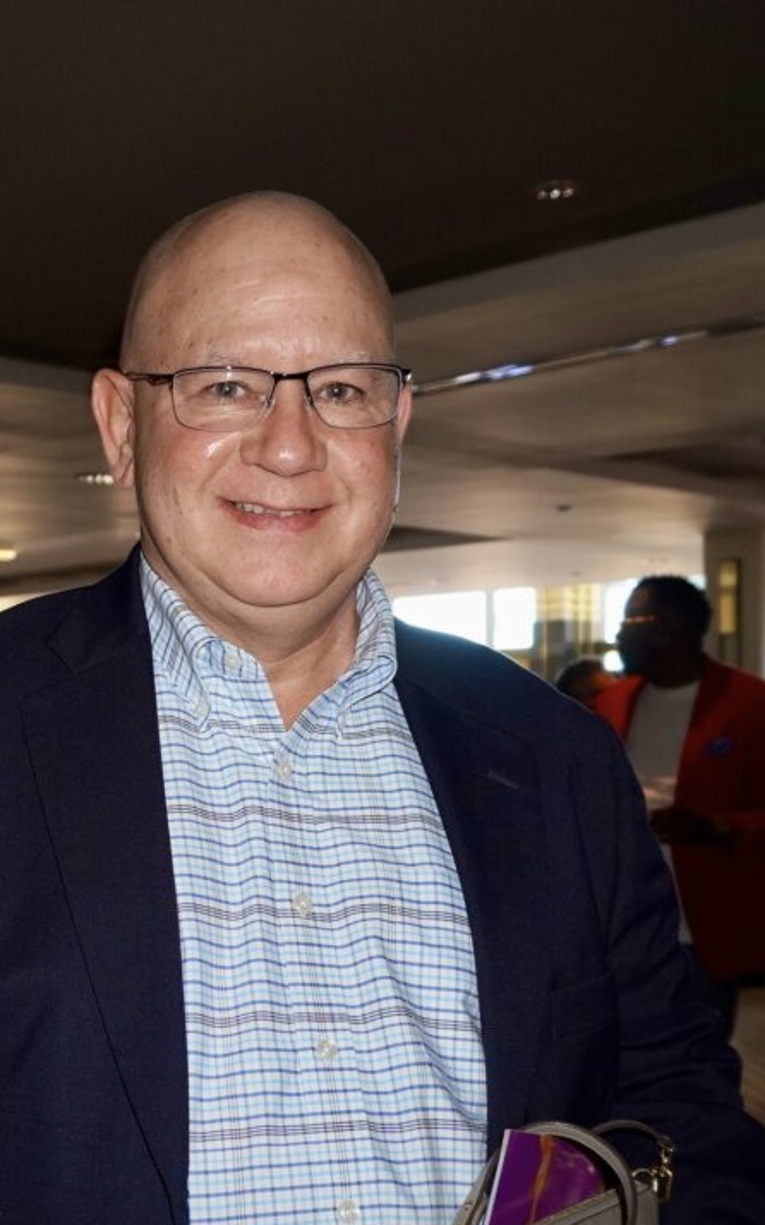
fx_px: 1235
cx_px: 185
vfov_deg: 52.8
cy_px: 612
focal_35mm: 37
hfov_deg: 33.7
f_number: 3.5
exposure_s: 1/125
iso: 640
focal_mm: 16
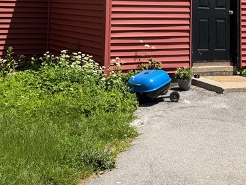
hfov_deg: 28.6
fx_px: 483
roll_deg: -1.6
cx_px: 123
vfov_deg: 20.2
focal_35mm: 68
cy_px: -40
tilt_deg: +5.2
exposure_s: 1/3145
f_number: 1.78
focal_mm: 6.76
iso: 80
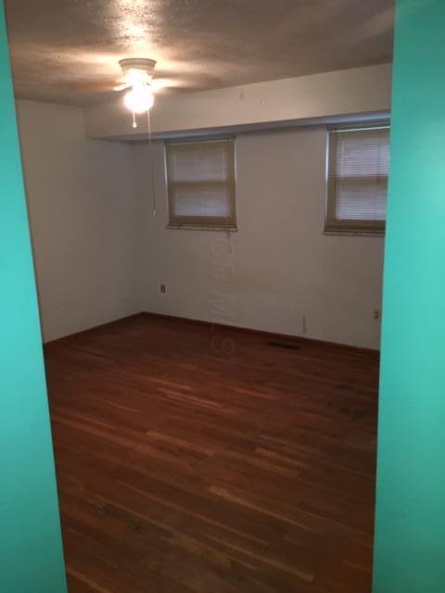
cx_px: 222
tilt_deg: -13.3
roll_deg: +1.7
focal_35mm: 29
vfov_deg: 61.7
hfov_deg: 48.2
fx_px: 497
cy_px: 296
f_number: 2.2
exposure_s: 1/16
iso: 160
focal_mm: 4.15
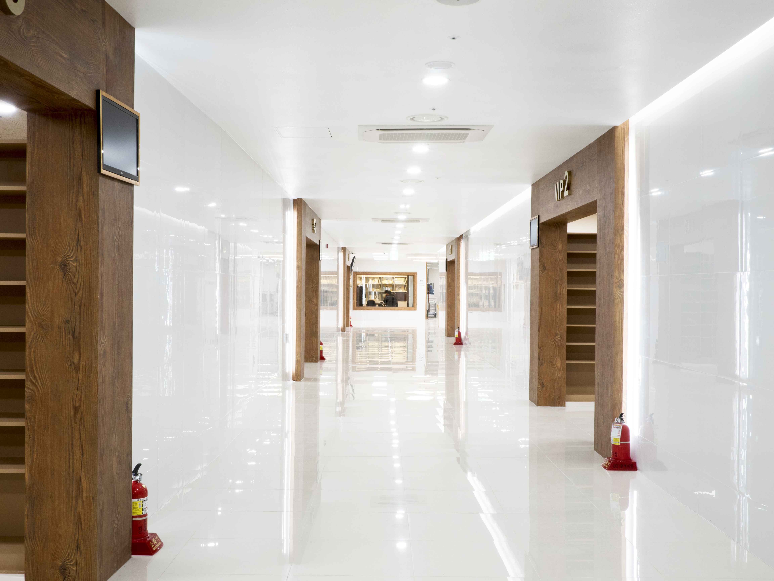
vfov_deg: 36.0
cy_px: 290
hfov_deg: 46.8
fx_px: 894
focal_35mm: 40
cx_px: 387
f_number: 11
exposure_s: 1/5
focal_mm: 20
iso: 400
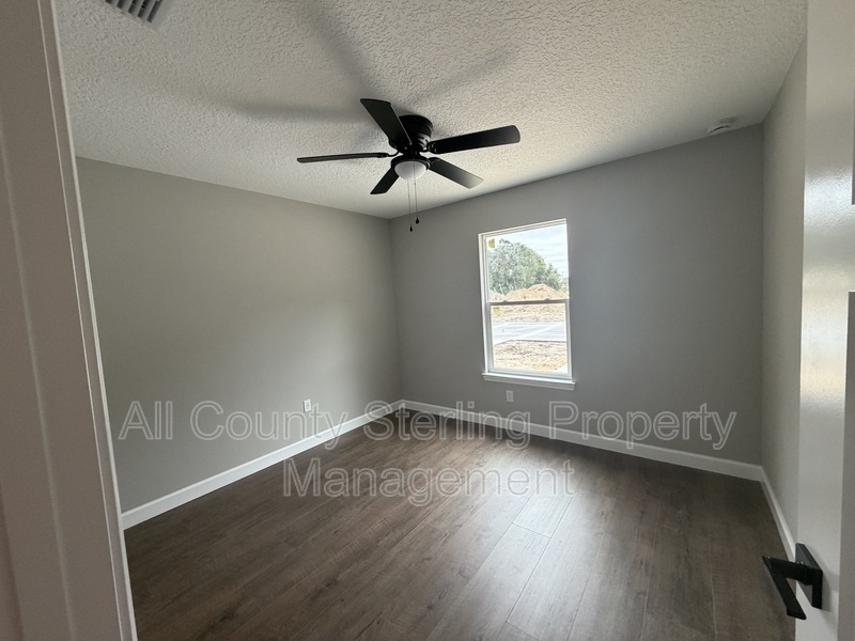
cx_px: 428
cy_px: 320
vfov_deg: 85.7
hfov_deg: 102.1
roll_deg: +3.6
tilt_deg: -3.8
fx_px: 346
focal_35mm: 14
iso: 250
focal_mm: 2.22
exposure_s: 1/120
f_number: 2.2
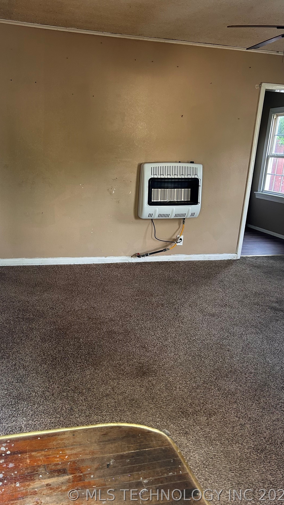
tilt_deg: -14.5
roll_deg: -2.6
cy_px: 248
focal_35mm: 29
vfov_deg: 66.1
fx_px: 388
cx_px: 105
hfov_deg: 39.9
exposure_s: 1/71
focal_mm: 5.7
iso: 125
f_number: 1.5
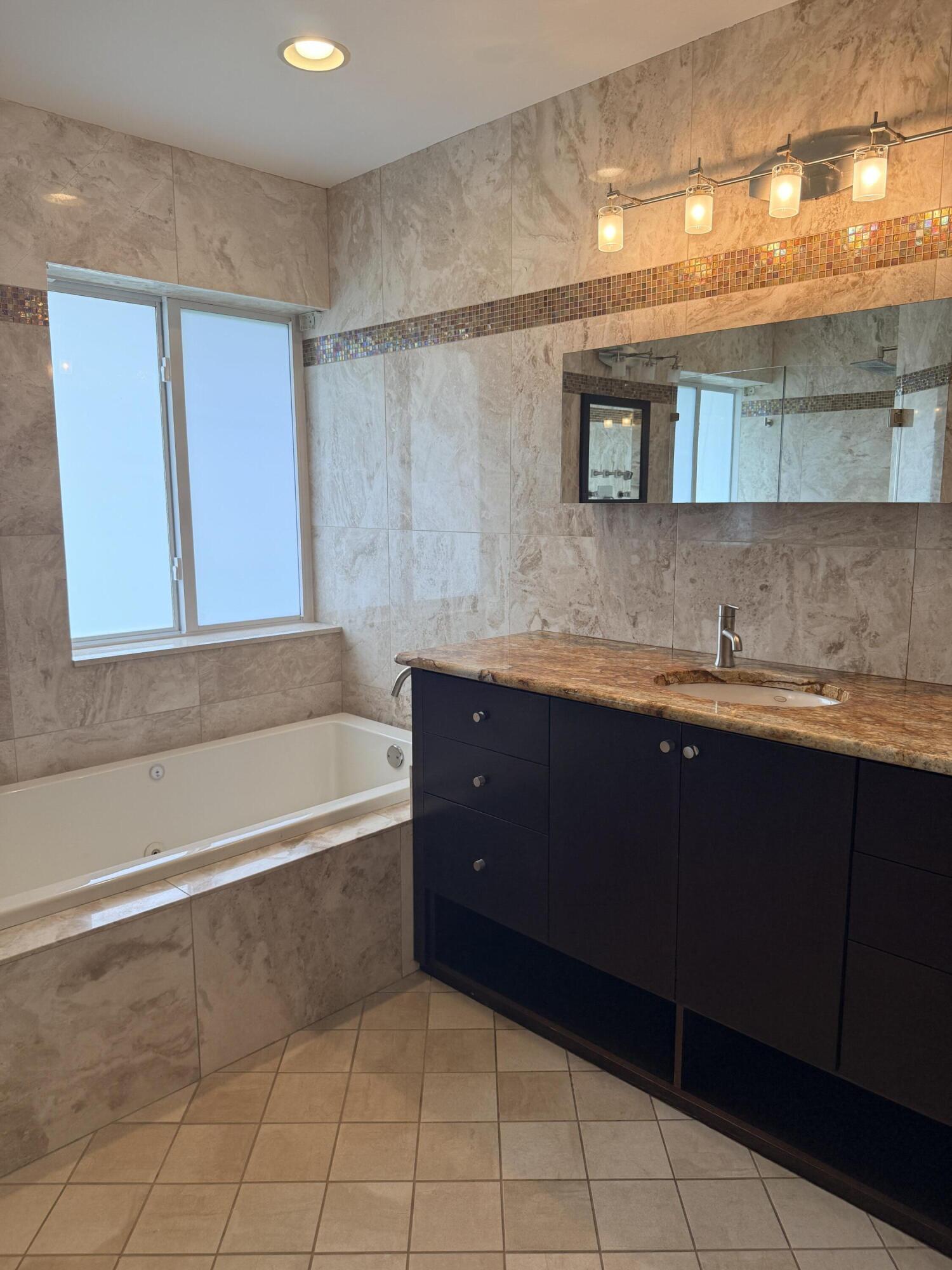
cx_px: 476
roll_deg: -0.6
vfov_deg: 71.6
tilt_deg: -9.0
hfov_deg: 56.8
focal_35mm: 24
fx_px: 880
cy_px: 635
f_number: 1.78
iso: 125
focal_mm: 6.76
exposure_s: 1/188
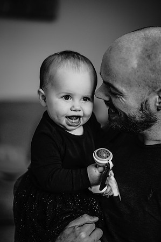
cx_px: 80
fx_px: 571
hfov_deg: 16.0
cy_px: 121
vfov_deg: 23.9
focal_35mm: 85
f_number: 1.8
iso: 280
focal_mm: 85
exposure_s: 1/160
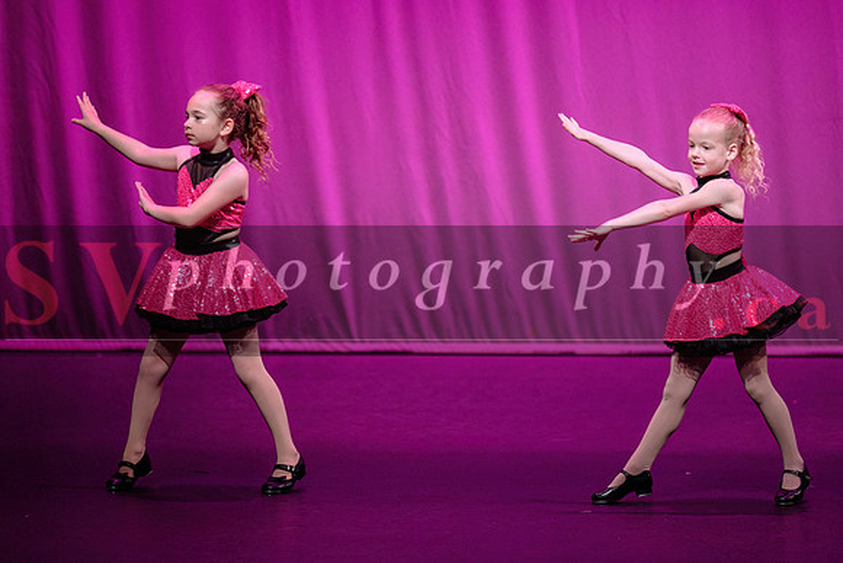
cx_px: 412
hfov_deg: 8.3
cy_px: 236
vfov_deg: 5.5
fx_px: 5829
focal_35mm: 249
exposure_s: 1/250
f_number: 2.8
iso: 1250
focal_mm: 200
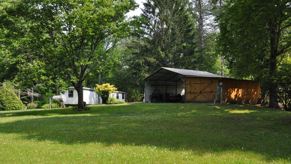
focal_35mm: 35
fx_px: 270
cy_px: 88
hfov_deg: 56.6
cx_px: 144
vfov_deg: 33.7
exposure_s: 1/125
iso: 800
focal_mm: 22
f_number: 11
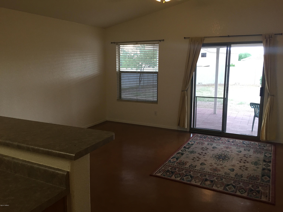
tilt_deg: -9.7
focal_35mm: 29
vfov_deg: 48.2
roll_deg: -0.2
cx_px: 142
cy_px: 106
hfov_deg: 61.7
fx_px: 237
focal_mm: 4.15
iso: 50
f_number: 2.2
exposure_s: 1/30
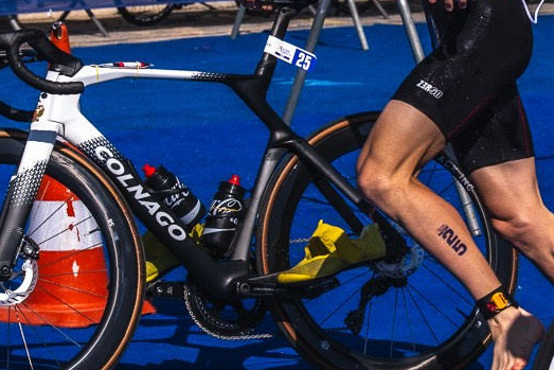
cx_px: 478
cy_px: 16
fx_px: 3956
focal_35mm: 257
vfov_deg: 5.3
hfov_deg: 8.0
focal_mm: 70
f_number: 7.1
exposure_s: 1/1600
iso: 100
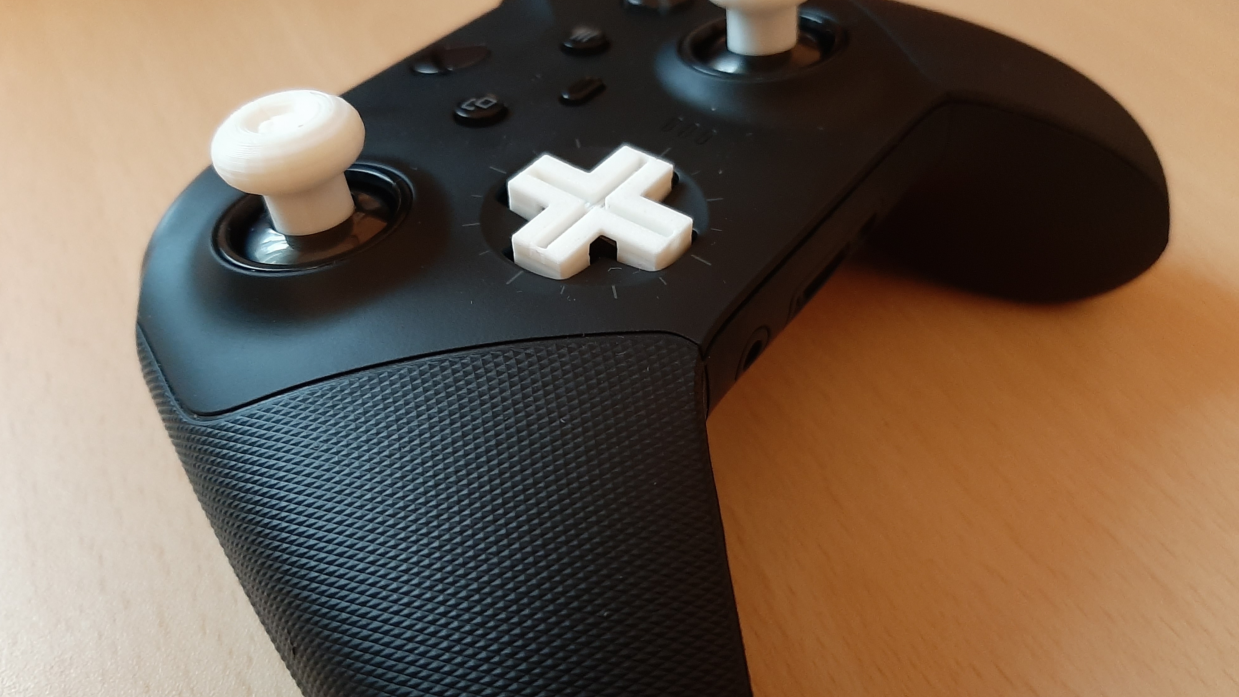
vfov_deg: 40.2
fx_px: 953
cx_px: 616
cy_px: 366
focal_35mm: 29
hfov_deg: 66.1
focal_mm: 3.93
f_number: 1.7
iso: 320
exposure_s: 1/25
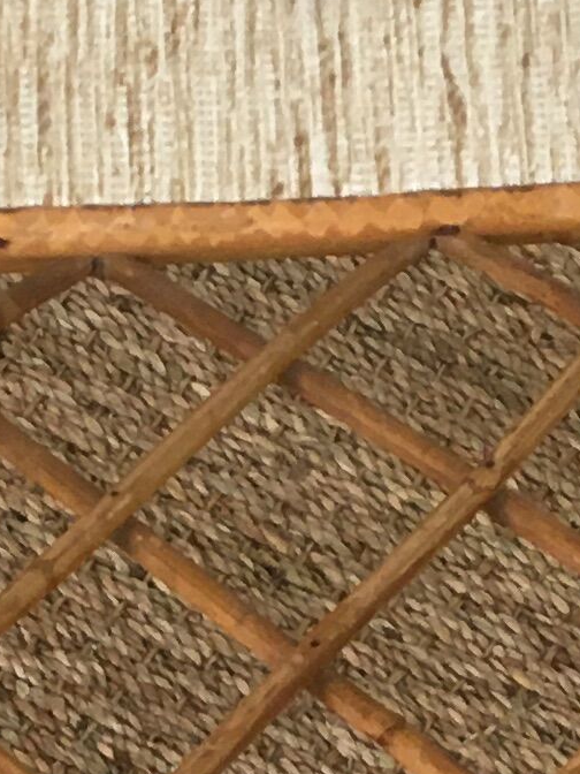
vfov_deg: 11.3
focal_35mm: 174
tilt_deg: -53.9
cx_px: 35
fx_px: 3887
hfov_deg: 8.5
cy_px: 566
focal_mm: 4.15
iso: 100
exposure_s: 1/33
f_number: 2.2
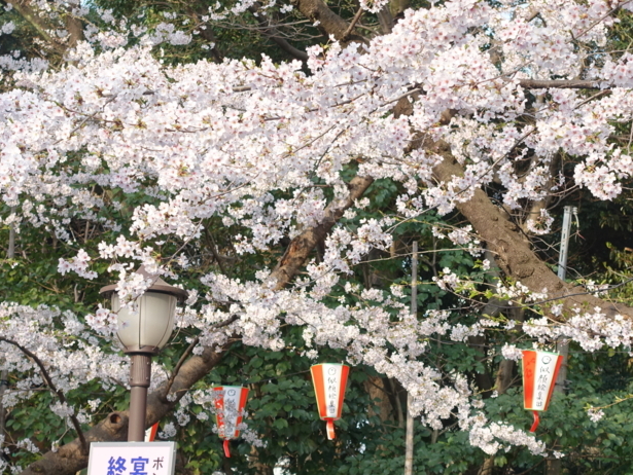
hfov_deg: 17.5
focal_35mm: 112
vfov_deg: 13.2
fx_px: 2049
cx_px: 370
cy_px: 151
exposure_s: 1/250
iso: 125
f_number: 4
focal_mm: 25.7
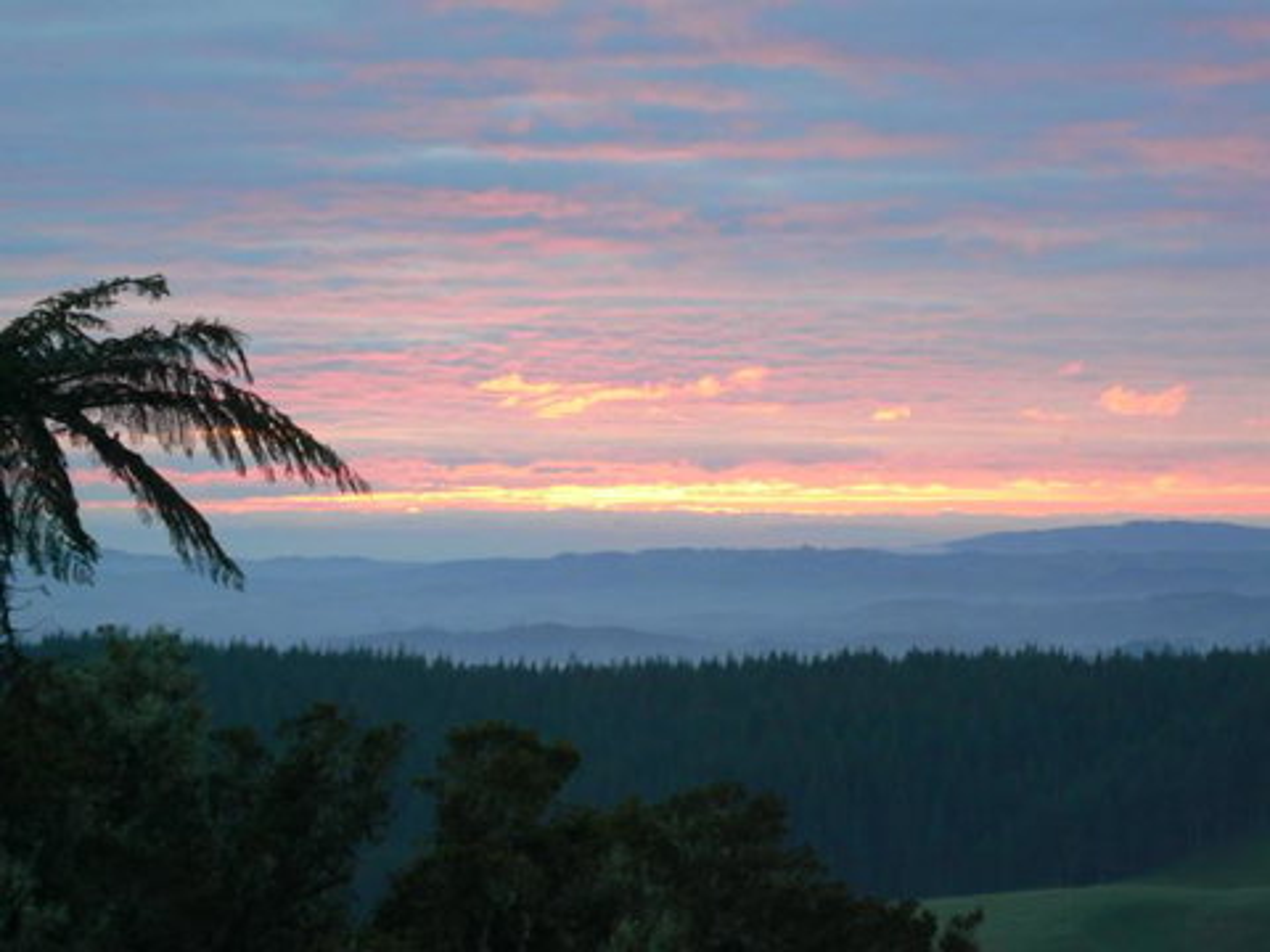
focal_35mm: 212
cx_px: 635
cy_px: 476
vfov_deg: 7.0
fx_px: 7778
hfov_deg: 9.3
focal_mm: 35.4
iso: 100
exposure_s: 1/30
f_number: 3.3
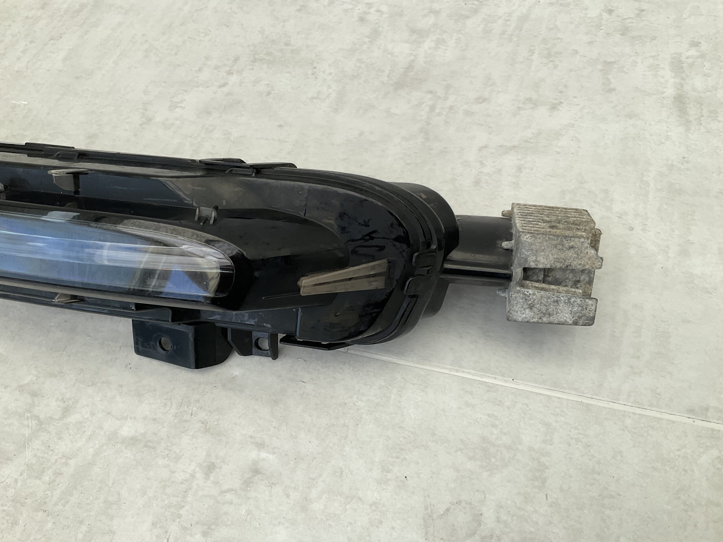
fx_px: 606
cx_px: 362
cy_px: 271
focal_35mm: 29
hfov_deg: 61.7
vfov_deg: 48.2
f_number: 1.8
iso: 16
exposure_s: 1/593
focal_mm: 3
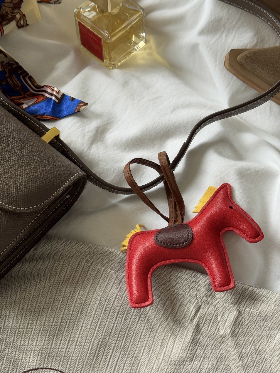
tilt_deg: -67.7
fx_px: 604
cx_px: 150
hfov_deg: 26.1
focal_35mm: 56
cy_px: 171
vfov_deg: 34.3
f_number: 1.78
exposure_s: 1/65
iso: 100
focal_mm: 6.76
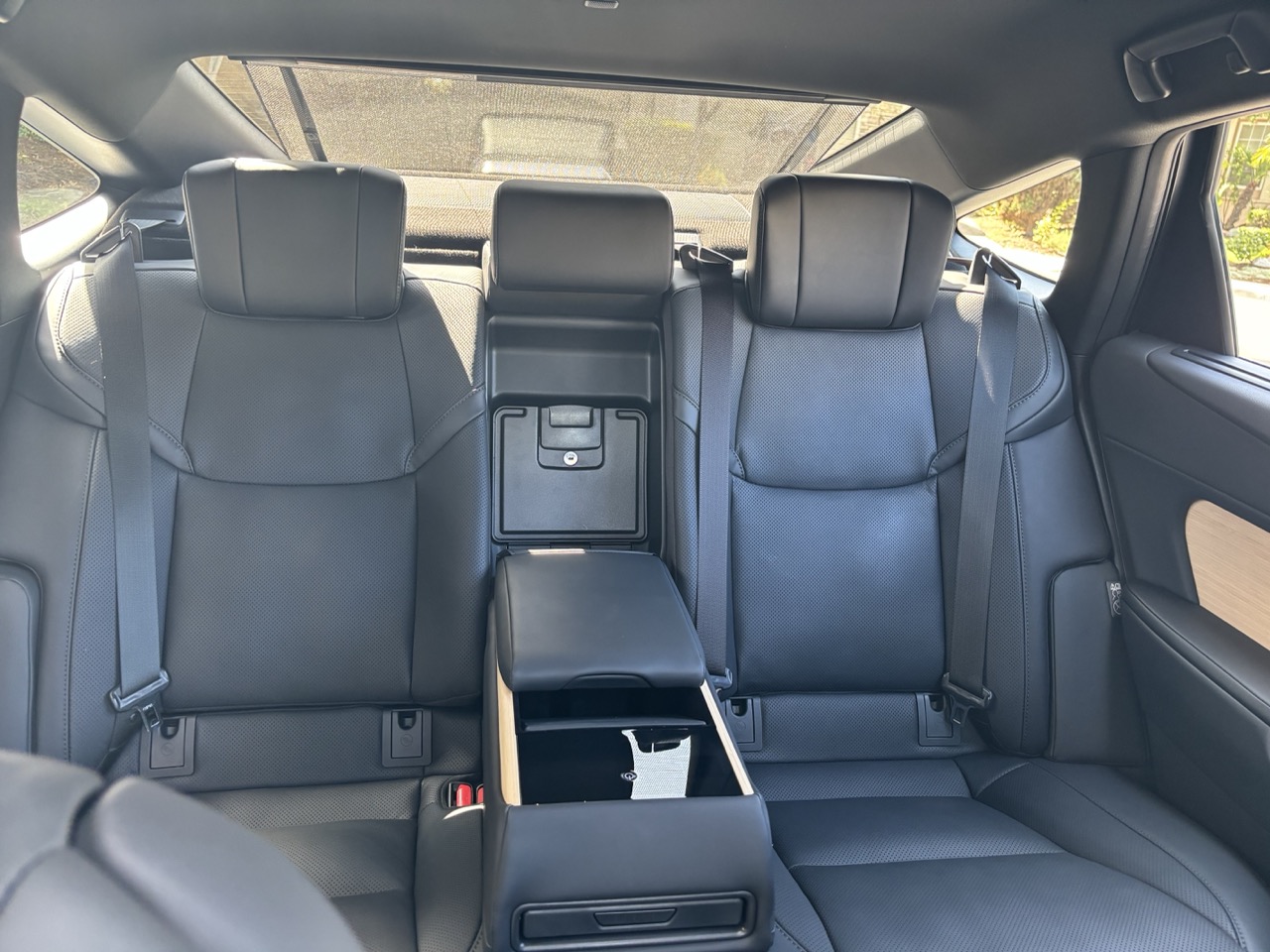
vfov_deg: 53.1
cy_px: 476
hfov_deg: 67.3
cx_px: 635
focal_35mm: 26
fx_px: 954
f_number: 1.6
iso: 125
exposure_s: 1/72
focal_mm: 5.96
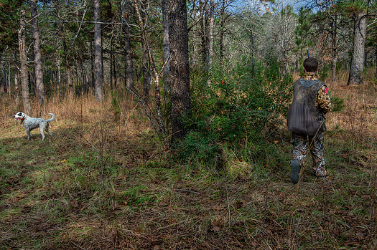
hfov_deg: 46.4
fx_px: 439
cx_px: 172
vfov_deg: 31.8
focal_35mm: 42
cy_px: 118
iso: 250
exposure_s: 1/250
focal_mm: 38
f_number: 8
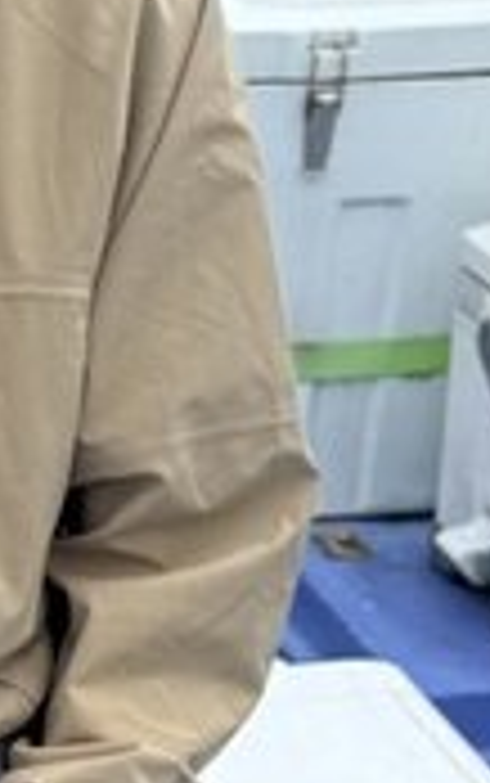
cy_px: 911
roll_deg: -0.7
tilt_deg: -23.6
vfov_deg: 16.1
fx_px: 2666
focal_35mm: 125
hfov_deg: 10.4
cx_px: -54
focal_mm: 6.76
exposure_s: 1/2000
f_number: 1.78
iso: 80
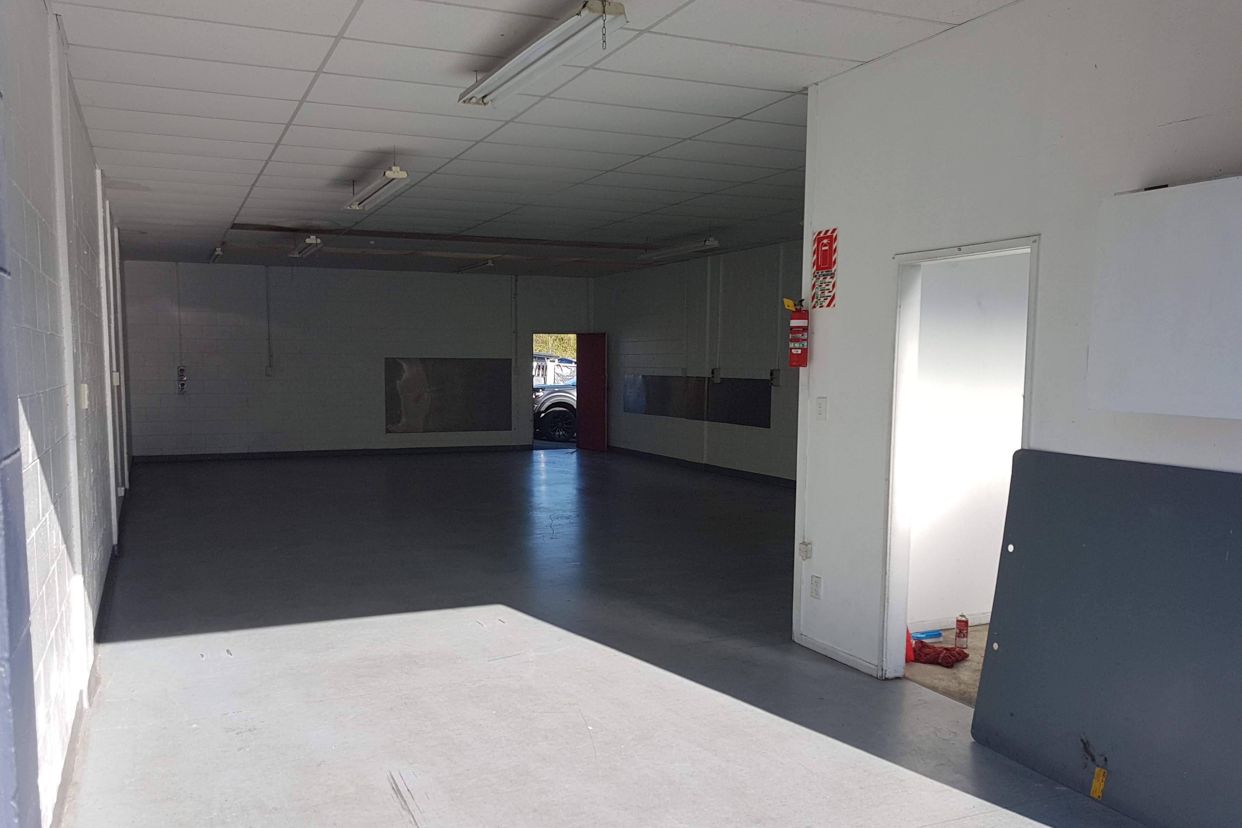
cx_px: 609
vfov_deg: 46.4
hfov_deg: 65.5
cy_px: 438
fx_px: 966
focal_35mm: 28
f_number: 1.7
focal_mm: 4.2
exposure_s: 1/1018
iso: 40
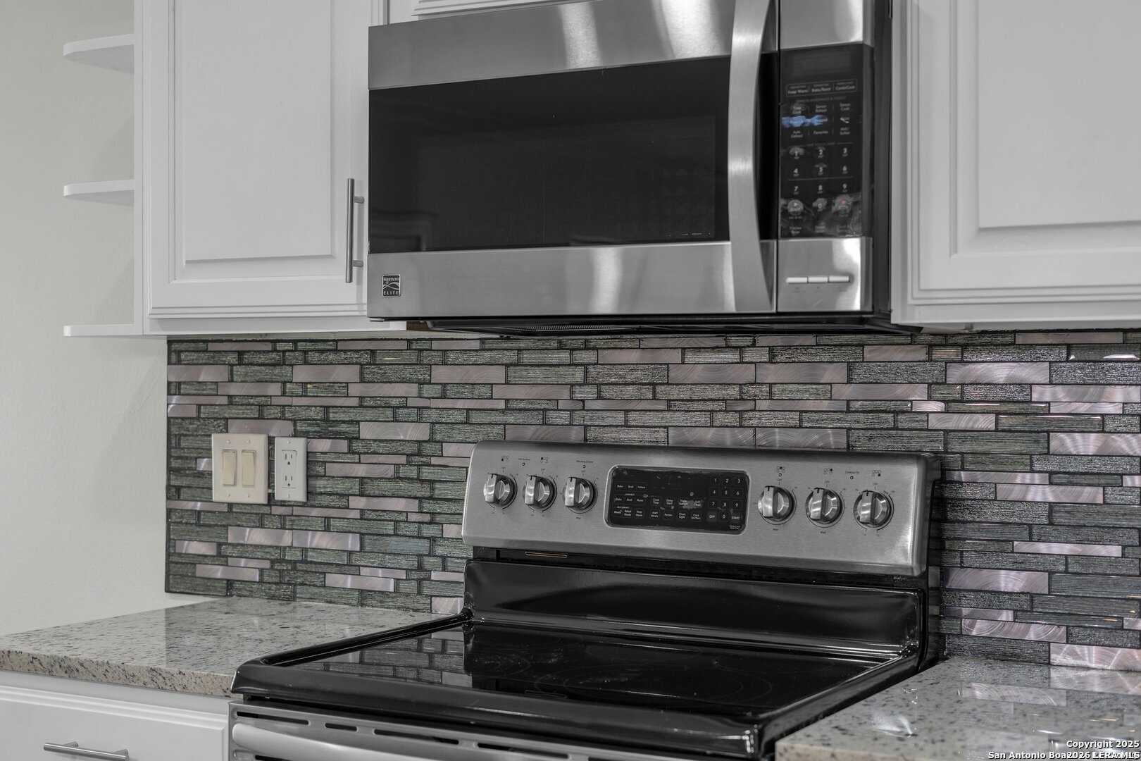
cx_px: 570
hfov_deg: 39.6
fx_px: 1585
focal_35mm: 50
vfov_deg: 27.0
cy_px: 380
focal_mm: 50
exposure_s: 1/20
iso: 125
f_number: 3.5
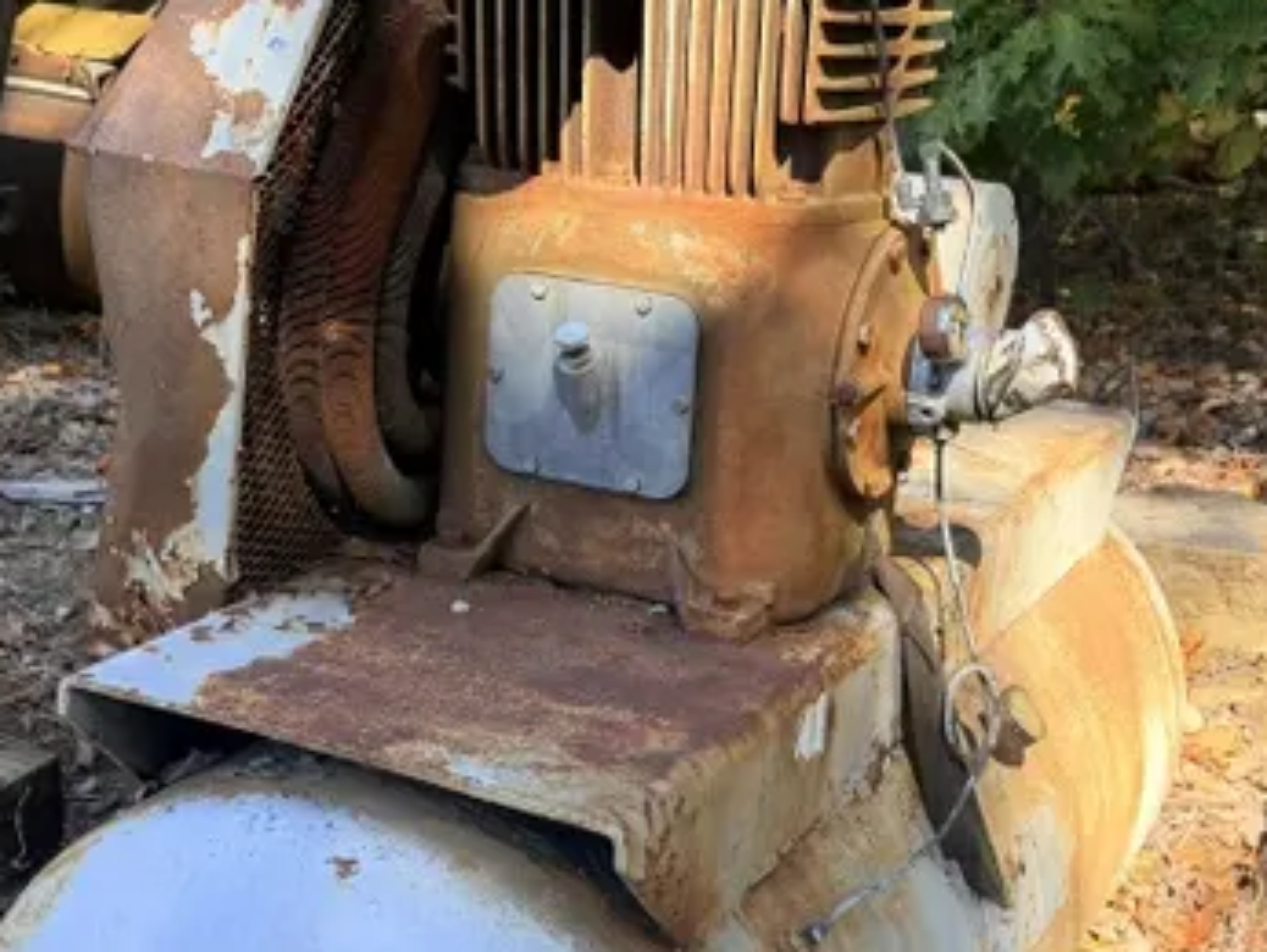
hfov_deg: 36.8
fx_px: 1905
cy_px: 591
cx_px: 582
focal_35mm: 52
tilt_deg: -12.0
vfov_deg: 28.0
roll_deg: +2.2
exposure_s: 1/643
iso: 100
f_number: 1.78
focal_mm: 6.76
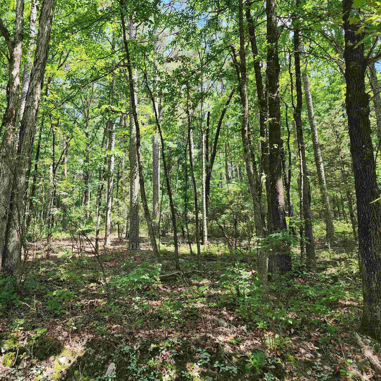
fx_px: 349
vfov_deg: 57.3
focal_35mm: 28
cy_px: 190
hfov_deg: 56.4
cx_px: 136
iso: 32
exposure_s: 1/180
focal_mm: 6.4
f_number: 1.8
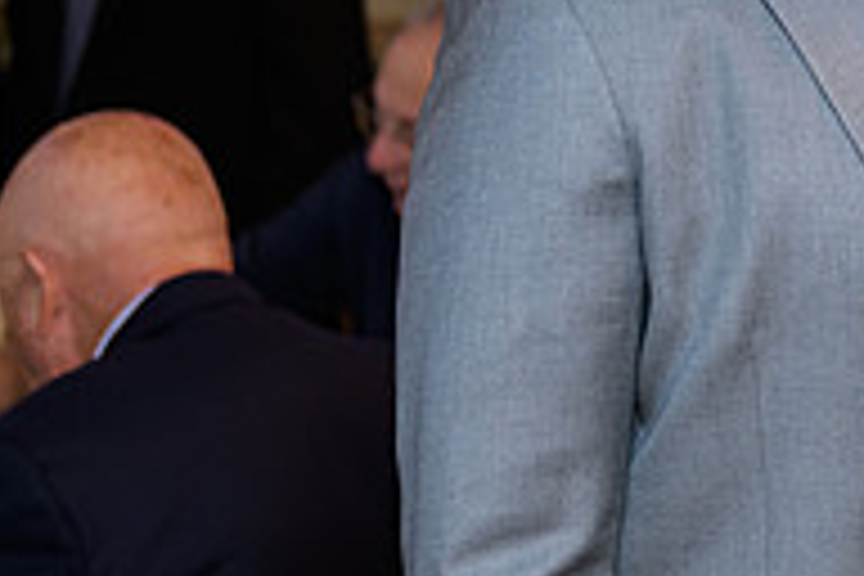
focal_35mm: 145
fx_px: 3480
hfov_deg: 13.5
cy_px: 43
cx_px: 1179
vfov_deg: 9.4
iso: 800
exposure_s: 1/100
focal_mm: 48
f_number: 3.2
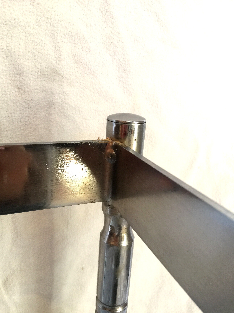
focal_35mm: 29
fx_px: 261
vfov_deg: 61.7
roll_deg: -1.9
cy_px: 156
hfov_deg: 48.2
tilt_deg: -17.0
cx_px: 117
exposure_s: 1/17
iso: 64
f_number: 2.2
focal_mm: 4.15
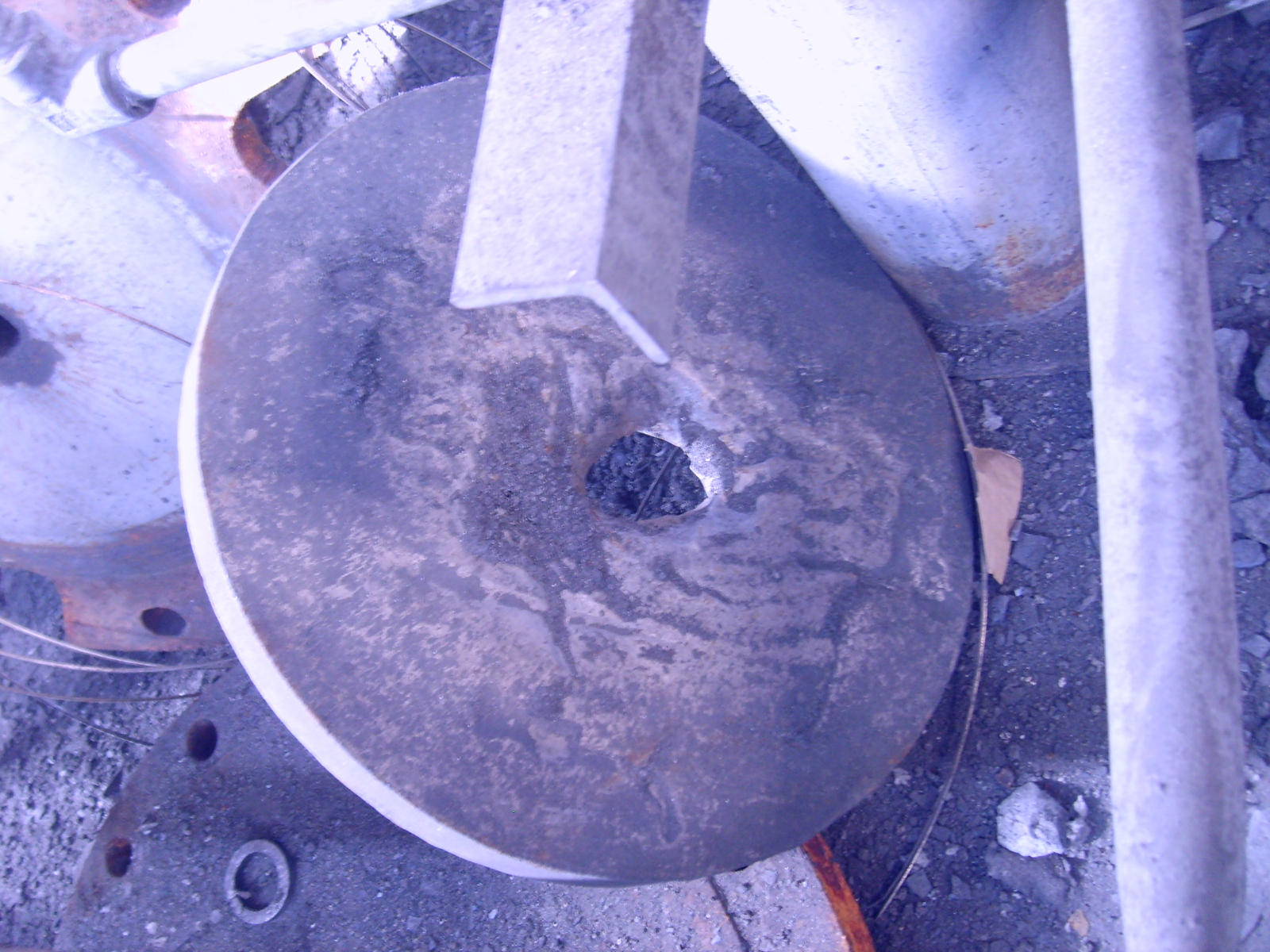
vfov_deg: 40.7
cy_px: 476
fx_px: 1284
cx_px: 635
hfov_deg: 52.6
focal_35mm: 35
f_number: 2.8
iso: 139
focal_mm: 5.8
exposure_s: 1/6
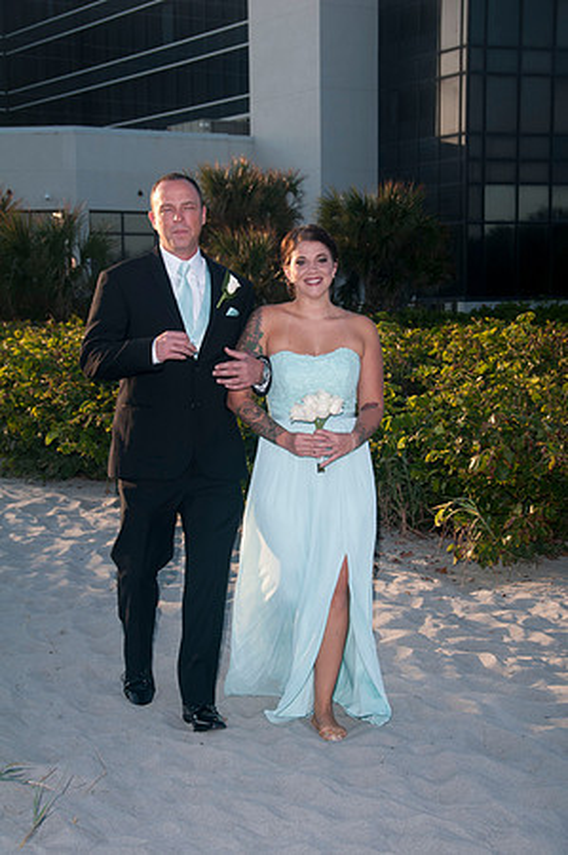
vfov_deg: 27.0
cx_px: 284
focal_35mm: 75
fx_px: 1779
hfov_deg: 18.1
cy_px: 428
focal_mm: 50
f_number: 8
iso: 100
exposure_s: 1/250
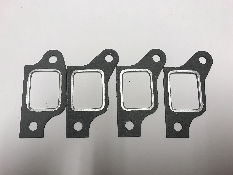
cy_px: 88
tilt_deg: -78.1
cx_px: 116
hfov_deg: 63.4
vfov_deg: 49.7
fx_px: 188
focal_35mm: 28
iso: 32
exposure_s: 1/33
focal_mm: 3.99
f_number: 1.8
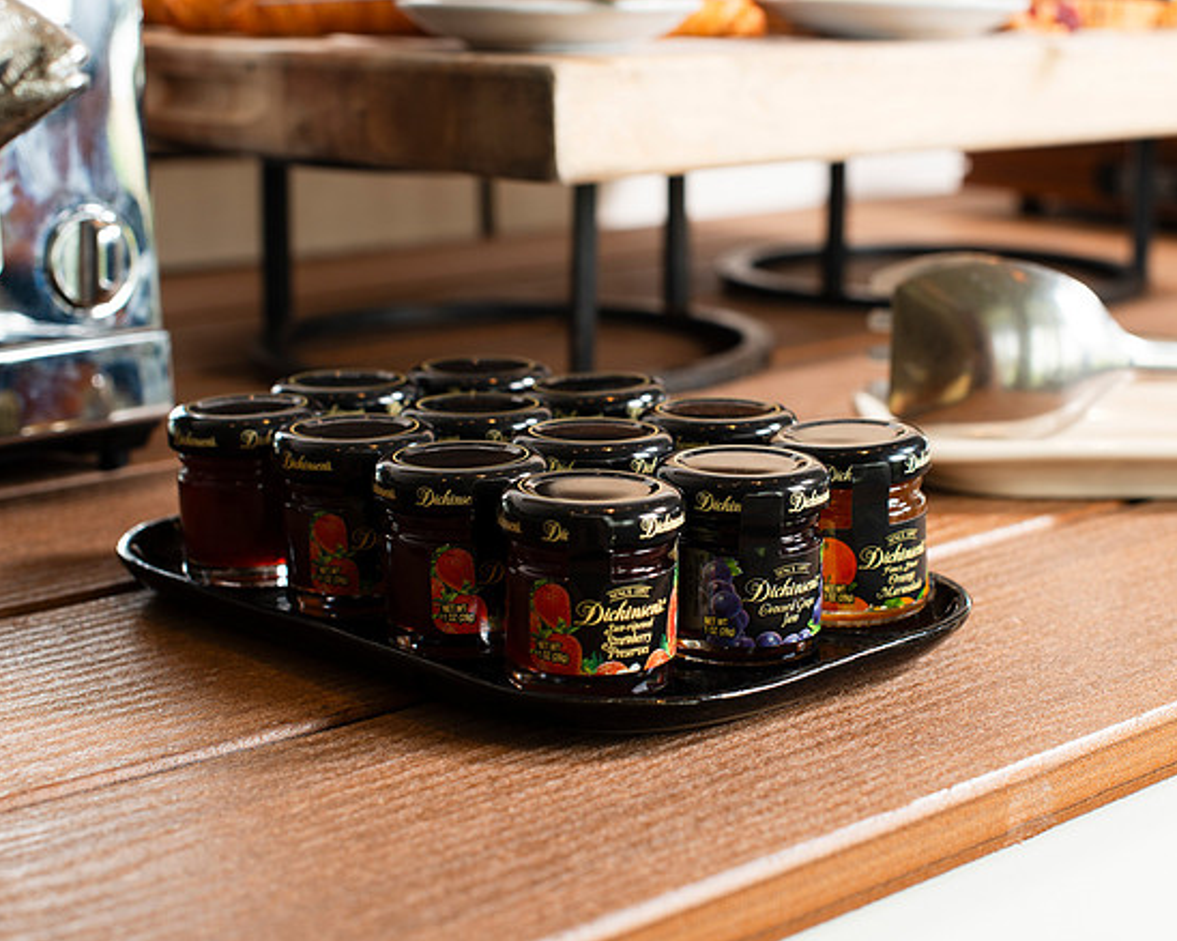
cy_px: 489
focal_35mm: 61
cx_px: 643
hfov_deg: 31.0
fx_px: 2124
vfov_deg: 25.0
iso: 250
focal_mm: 50
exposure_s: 1/100
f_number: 5.6
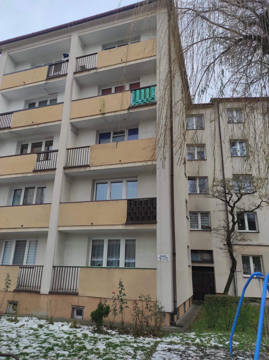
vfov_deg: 69.4
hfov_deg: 54.8
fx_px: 259
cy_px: 180
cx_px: 134
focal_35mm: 25
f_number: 1.89
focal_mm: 5.43
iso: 100
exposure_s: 1/930
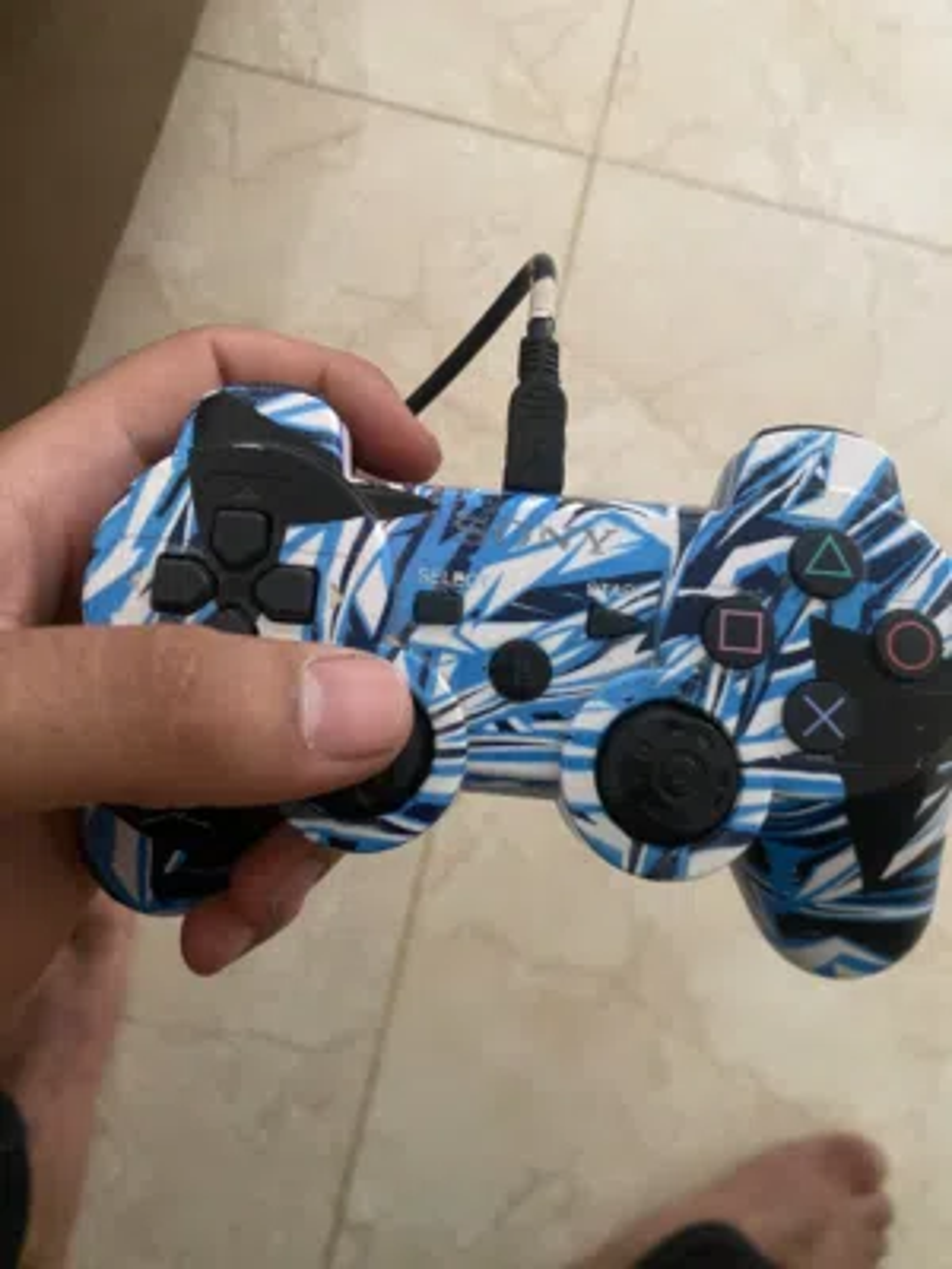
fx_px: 917
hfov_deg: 54.9
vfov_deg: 69.4
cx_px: 476
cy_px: 634
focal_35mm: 25
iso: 500
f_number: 1.8
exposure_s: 1/41
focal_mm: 4.25
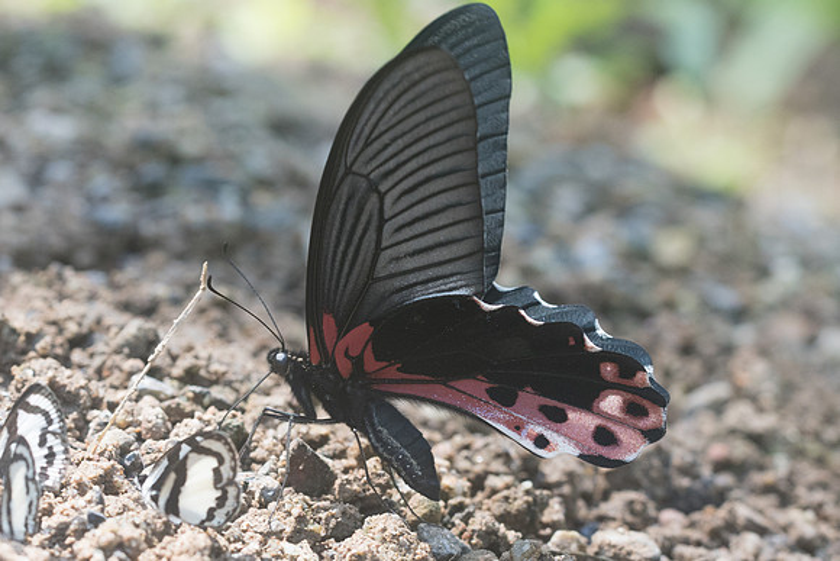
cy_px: 357
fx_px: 8975
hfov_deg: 5.4
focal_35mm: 385
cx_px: 376
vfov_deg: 3.6
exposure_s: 1/400
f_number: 5
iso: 800
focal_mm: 150
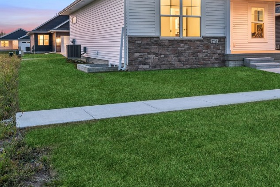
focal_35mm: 43
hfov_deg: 44.7
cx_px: 191
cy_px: 53
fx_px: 334
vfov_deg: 30.9
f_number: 8
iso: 200
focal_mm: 23.5
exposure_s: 1.3
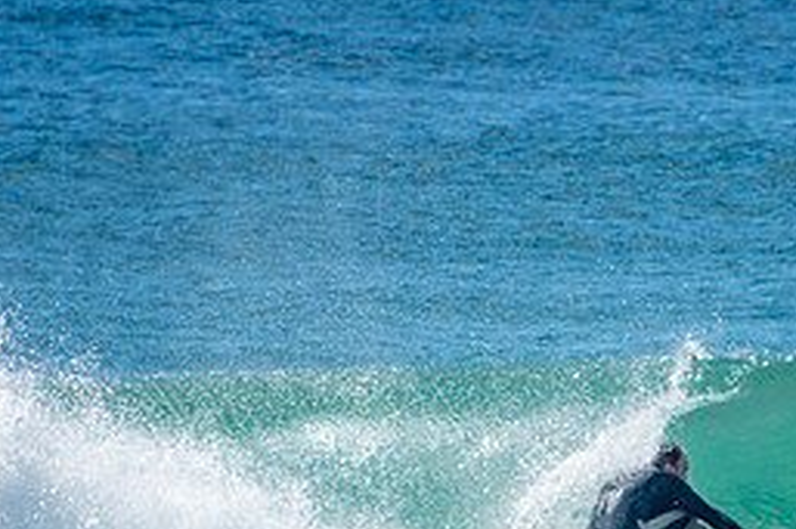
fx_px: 29984
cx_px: 821
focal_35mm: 1357
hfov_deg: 1.5
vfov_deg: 1.0
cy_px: 561
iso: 220
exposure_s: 1/1250
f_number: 5.6
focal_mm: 400
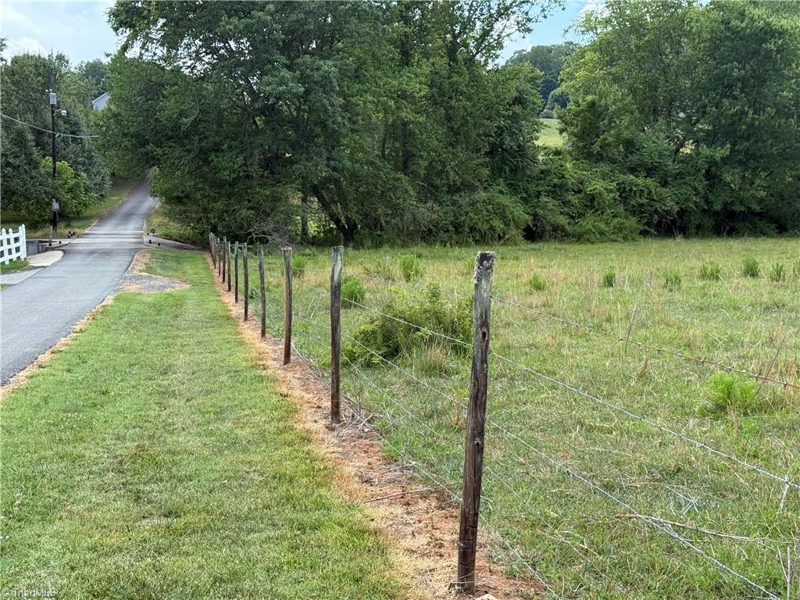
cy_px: 300
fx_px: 1109
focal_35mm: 48
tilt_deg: -5.8
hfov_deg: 39.7
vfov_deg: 30.3
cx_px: 400
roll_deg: -0.8
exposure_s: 1/1353
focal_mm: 6.76
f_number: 1.78
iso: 80
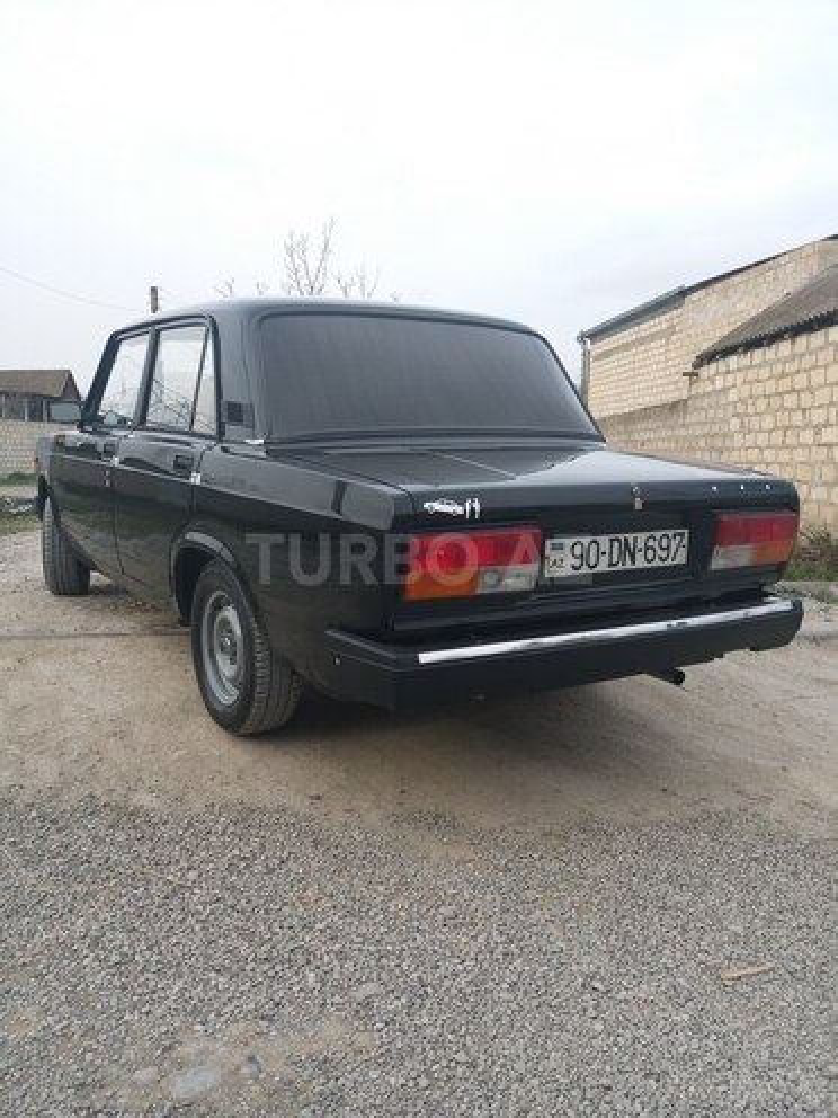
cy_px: 559
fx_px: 872
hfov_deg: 51.4
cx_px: 419
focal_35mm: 27
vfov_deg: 65.3
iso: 40
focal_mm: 3.7
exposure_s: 1/409
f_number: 1.9
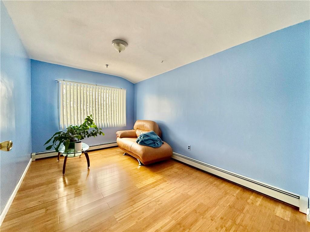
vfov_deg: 85.7
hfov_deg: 102.1
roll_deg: -0.8
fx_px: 125
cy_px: 116
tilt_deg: -0.8
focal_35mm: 14
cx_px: 155
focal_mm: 2.22
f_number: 2.2
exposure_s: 1/99
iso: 200
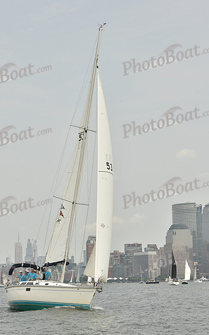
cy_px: 166
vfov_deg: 23.0
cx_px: 87
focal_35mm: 90
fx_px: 820
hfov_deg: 14.5
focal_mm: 75
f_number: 11
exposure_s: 1/640
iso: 250
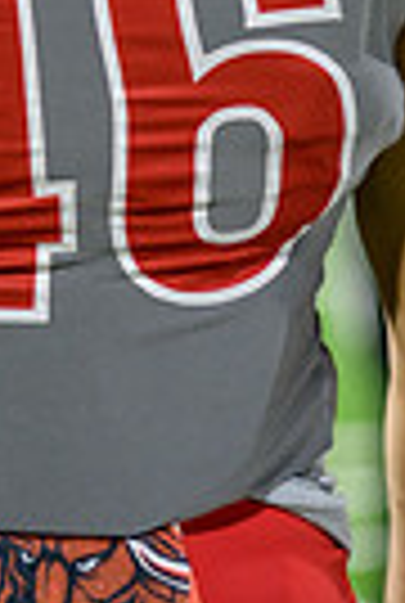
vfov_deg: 4.0
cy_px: 14
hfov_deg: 2.7
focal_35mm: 519
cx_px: 40
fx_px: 8713
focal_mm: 155
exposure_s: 1/250
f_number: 2.8
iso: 1600
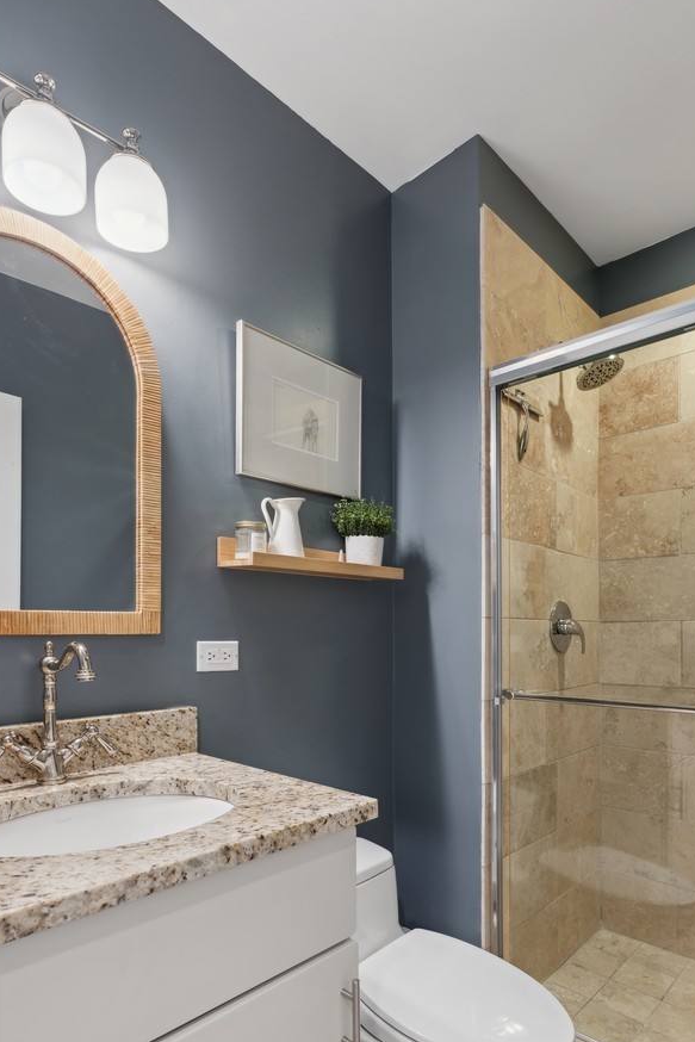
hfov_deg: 59.5
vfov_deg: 80.2
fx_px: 608
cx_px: 358
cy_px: 628
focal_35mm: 21
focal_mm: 17
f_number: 7.1
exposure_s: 1/2
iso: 320
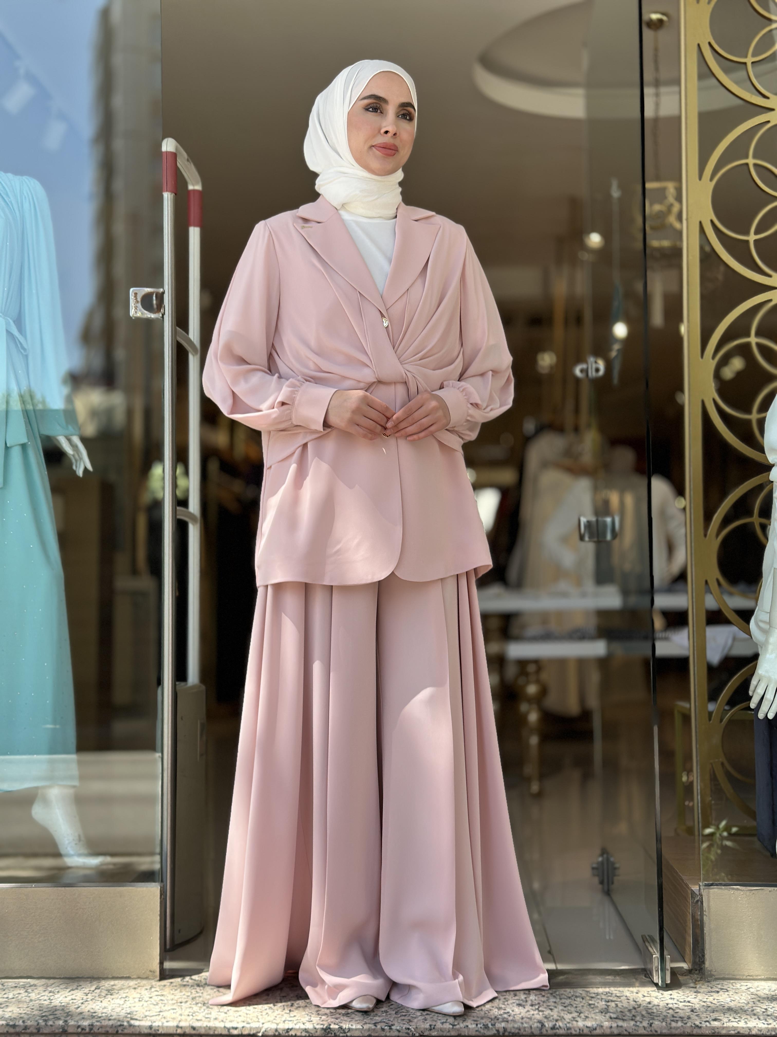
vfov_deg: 39.7
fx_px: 1437
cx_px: 388
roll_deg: +0.1
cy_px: 518
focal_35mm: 48
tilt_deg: +3.4
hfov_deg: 30.3
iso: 80
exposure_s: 1/1050
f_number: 1.78
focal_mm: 6.86
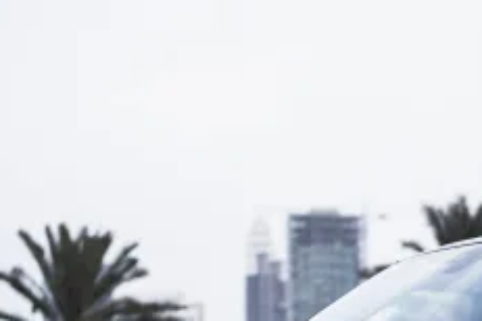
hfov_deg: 16.8
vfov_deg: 11.1
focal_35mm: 121
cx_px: 378
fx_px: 1620
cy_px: 386
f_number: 1.4
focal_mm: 35
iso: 125
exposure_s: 1/400
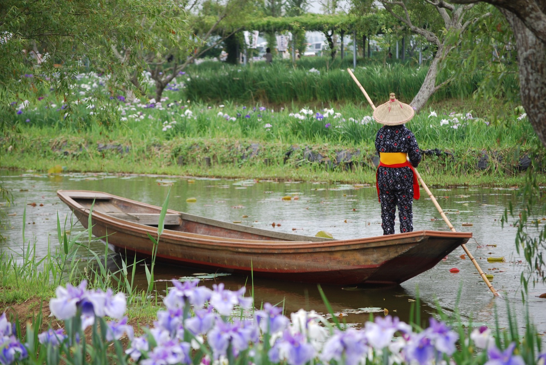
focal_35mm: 147
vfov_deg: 9.4
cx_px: 273
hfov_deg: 13.9
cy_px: 182
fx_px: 2232
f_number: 5
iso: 200
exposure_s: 1/400
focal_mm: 98
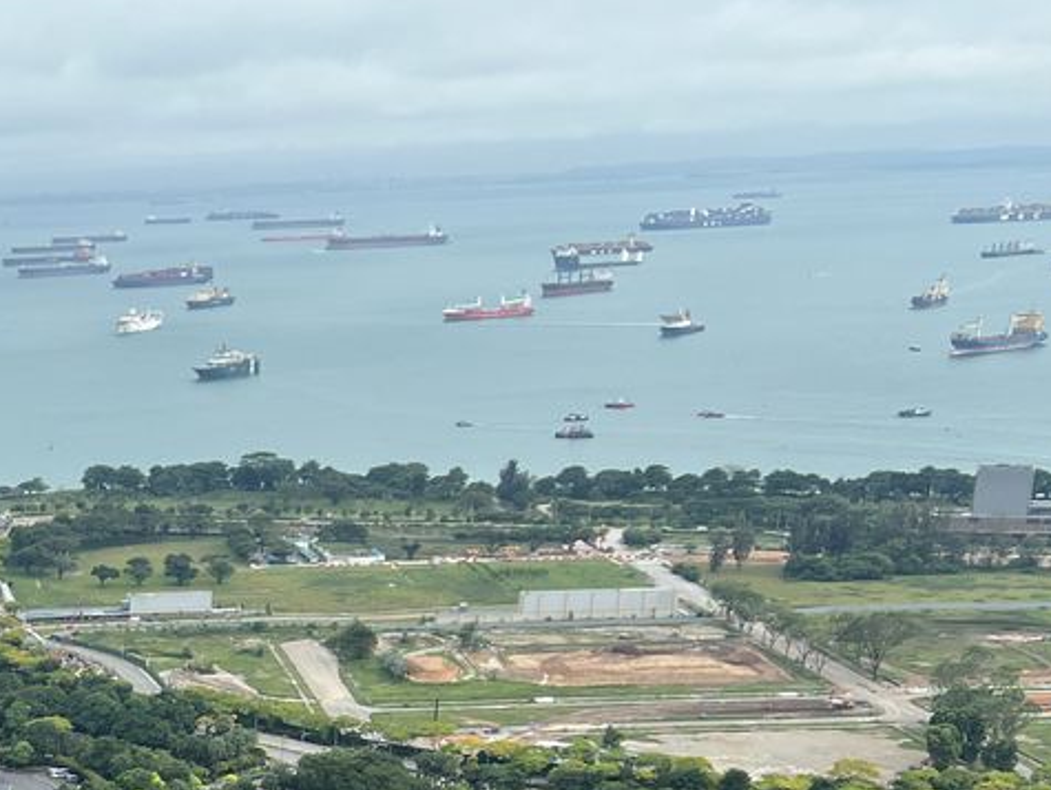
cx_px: -159
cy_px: 1005
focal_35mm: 70
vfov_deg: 19.5
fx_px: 2127
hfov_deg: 25.4
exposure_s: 1/1597
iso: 50
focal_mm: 5.7
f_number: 1.5
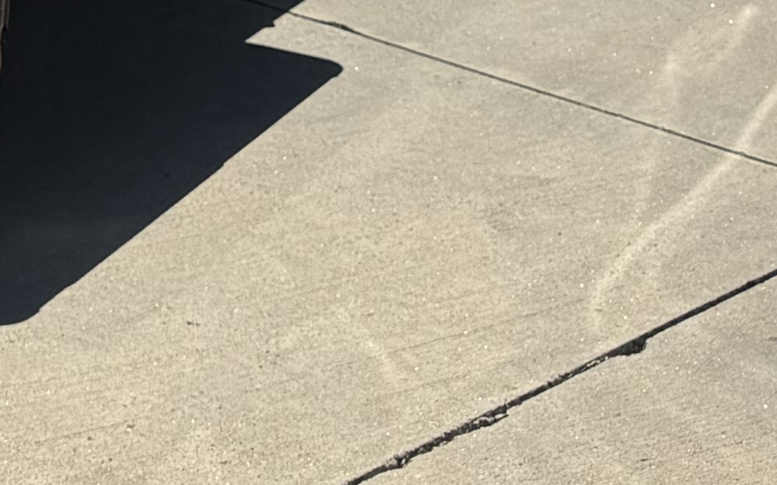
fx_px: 2795
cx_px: -359
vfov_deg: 8.7
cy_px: -802
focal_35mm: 132
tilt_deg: -1.8
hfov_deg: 14.8
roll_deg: +2.3
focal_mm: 6.76
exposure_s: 1/5714
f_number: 1.78
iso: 80
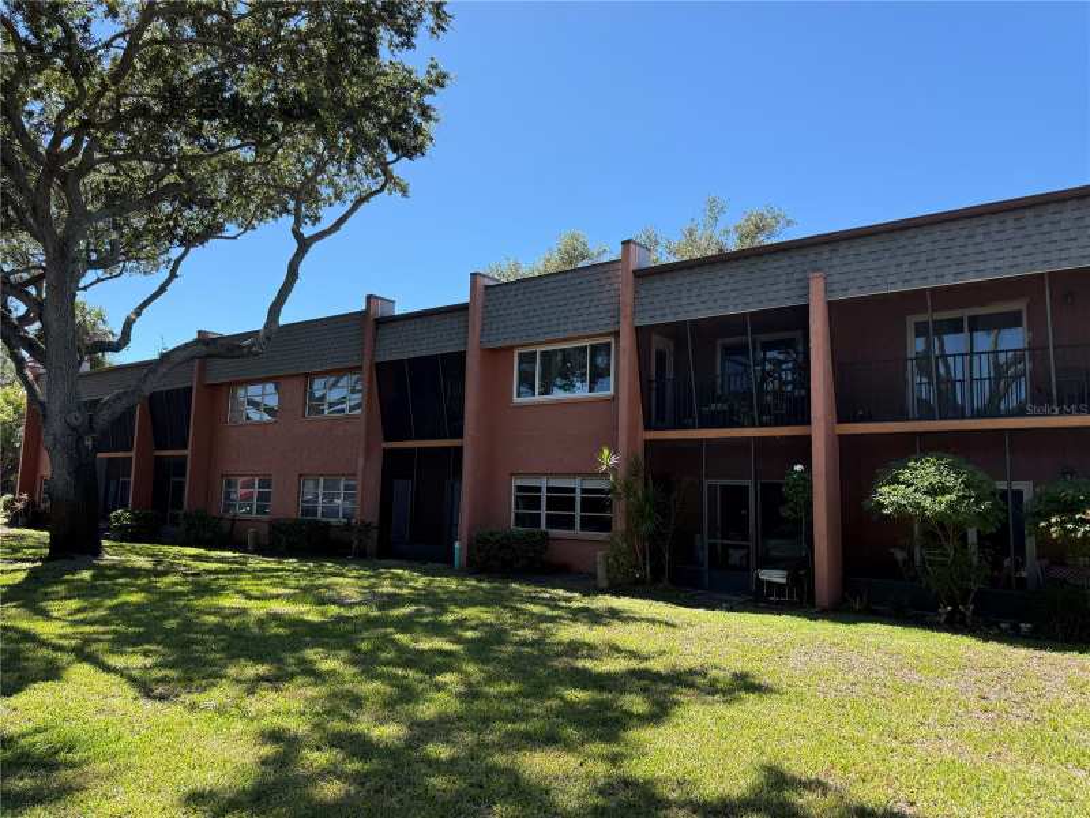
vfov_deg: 56.8
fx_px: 756
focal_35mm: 24
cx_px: 545
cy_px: 409
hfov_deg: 71.6
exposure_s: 1/2000
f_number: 1.78
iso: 80
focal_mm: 6.76
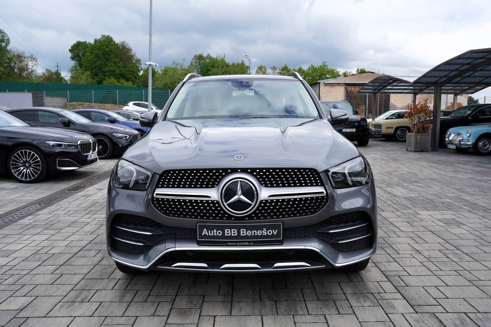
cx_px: 246
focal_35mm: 30
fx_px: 409
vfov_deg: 43.6
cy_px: 164
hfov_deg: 61.9
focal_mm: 30
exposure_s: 1/200
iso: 100
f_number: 8
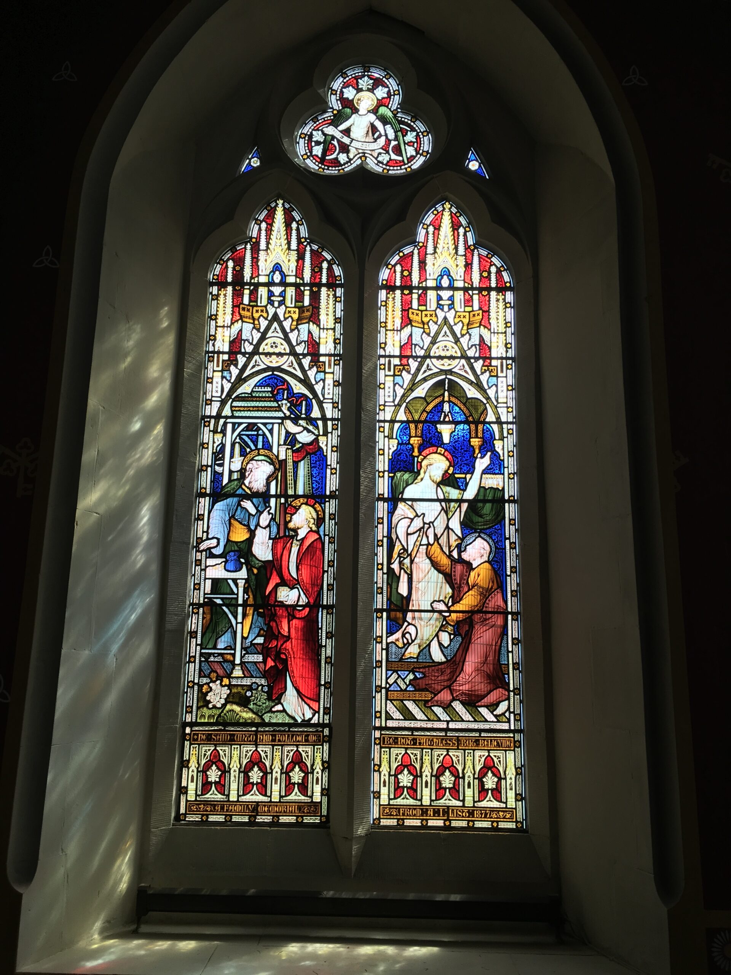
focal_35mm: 29
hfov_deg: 48.2
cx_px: 366
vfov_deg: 61.7
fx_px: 817
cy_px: 488
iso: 25
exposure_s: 1/100
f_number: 2.2
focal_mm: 4.15
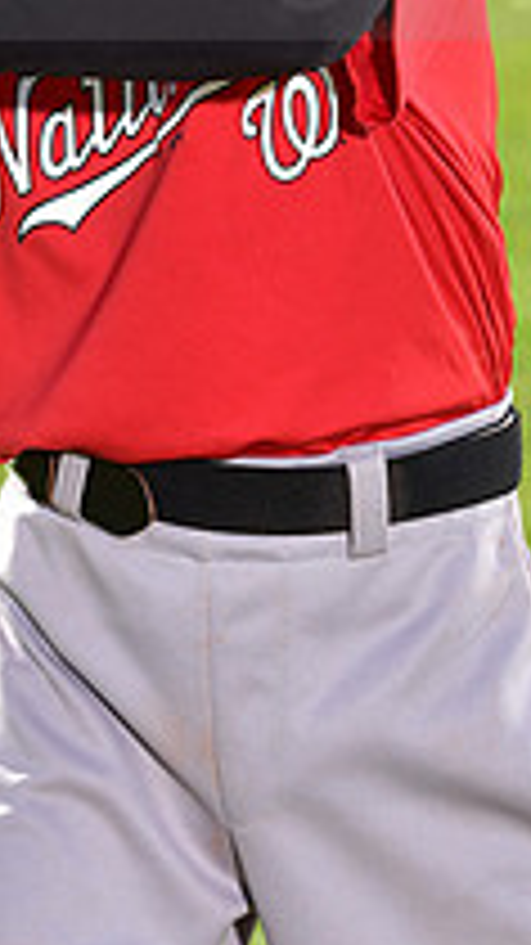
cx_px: 182
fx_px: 7966
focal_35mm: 318
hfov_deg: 3.8
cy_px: -104
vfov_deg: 6.8
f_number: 5.6
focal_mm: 110
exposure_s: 1/250
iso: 100
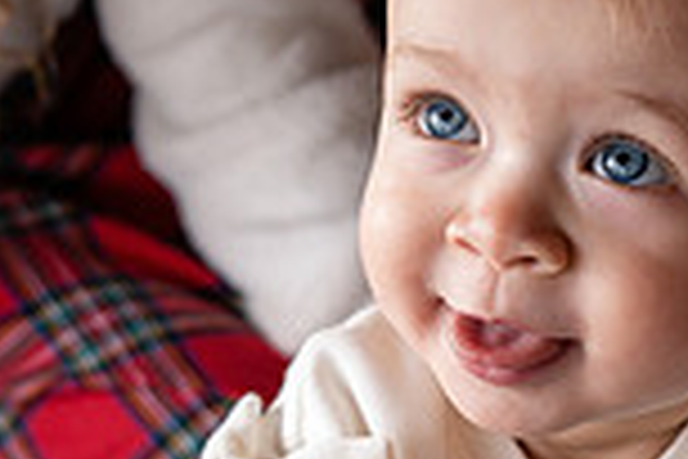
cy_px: 538
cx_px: 684
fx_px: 1739
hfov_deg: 21.6
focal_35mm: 91
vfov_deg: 14.6
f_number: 3.2
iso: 400
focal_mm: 24
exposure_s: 1/250
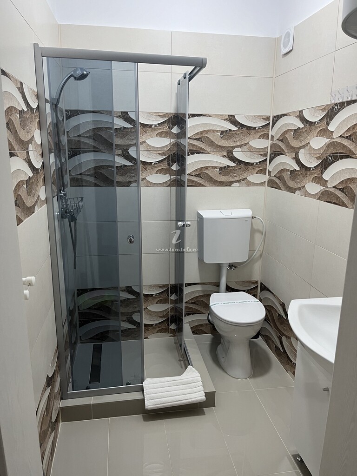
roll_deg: -0.1
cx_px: 178
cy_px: 238
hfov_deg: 53.1
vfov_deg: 67.3
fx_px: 358
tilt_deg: -11.7
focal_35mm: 26
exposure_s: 1/50
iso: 64
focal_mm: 5.1
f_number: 1.6
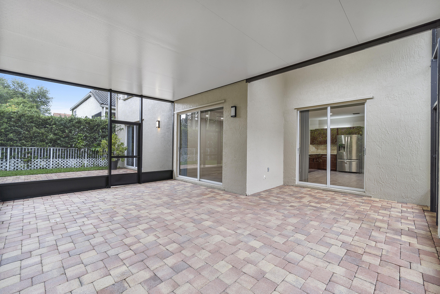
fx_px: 183
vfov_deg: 77.3
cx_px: 220
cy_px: 147
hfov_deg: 100.4
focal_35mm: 15
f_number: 11
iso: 100
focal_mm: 10
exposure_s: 1/2.5
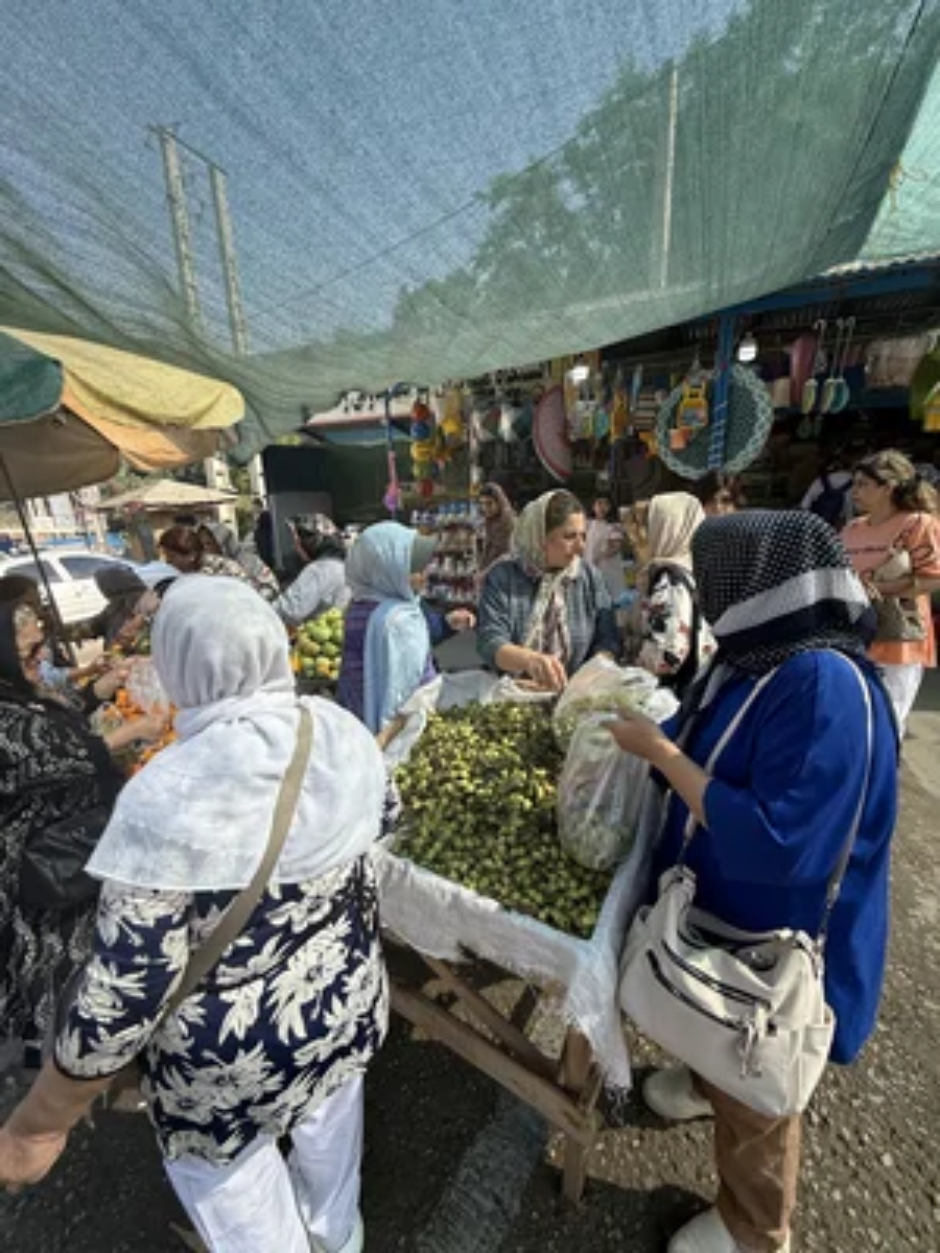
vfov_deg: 102.1
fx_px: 507
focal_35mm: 14
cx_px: 470
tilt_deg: -16.3
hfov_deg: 85.7
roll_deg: -0.3
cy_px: 626
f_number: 2.2
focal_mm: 2.22
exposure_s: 1/374
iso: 50
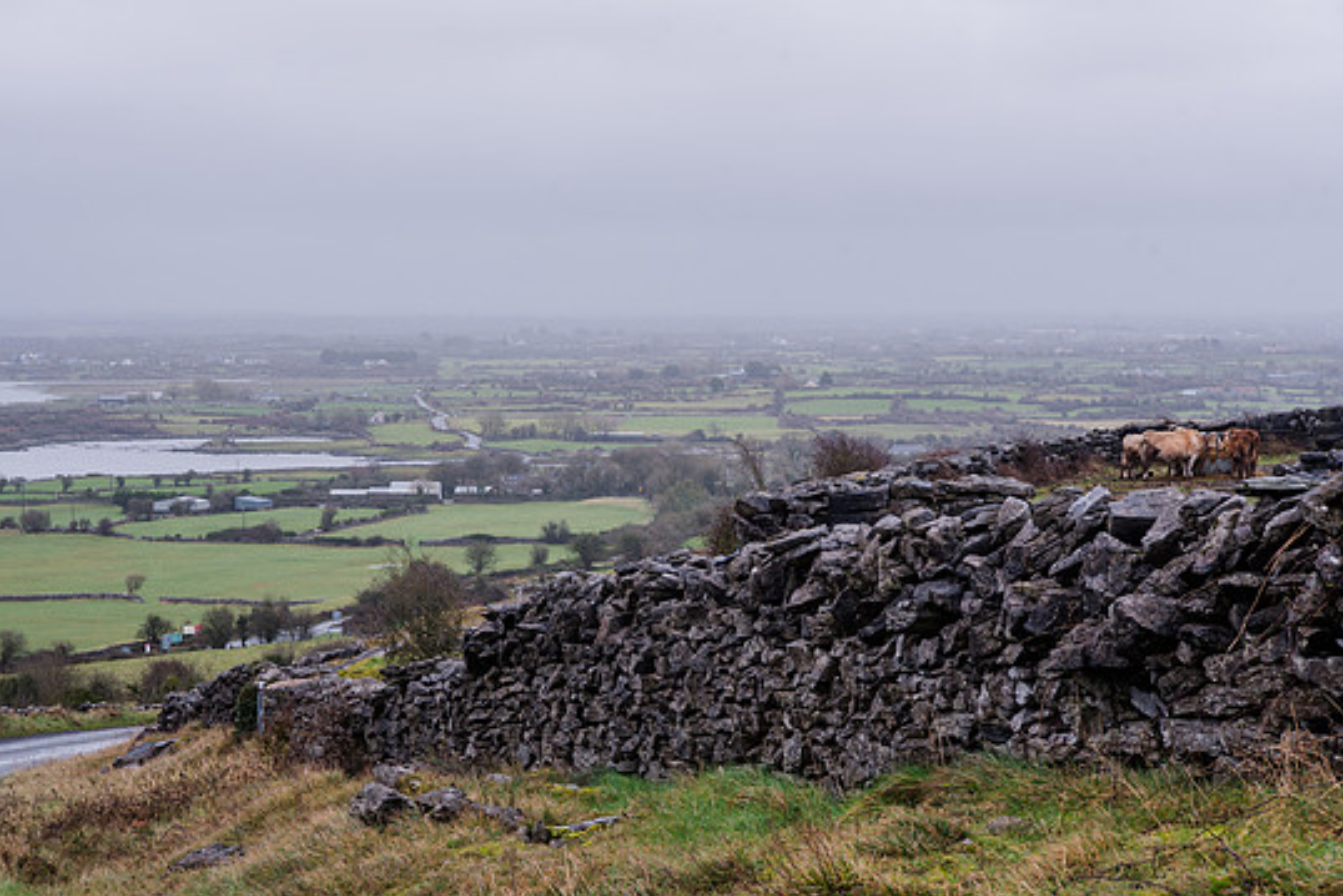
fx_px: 3097
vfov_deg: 16.5
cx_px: 582
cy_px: 419
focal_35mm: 83
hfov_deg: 24.4
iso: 100
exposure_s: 1/40
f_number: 10
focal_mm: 70
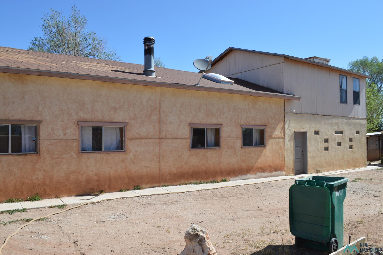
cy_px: 128
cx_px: 192
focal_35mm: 27
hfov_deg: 67.4
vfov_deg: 47.8
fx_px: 287
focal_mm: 18
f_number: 7.1
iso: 100
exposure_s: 1/200
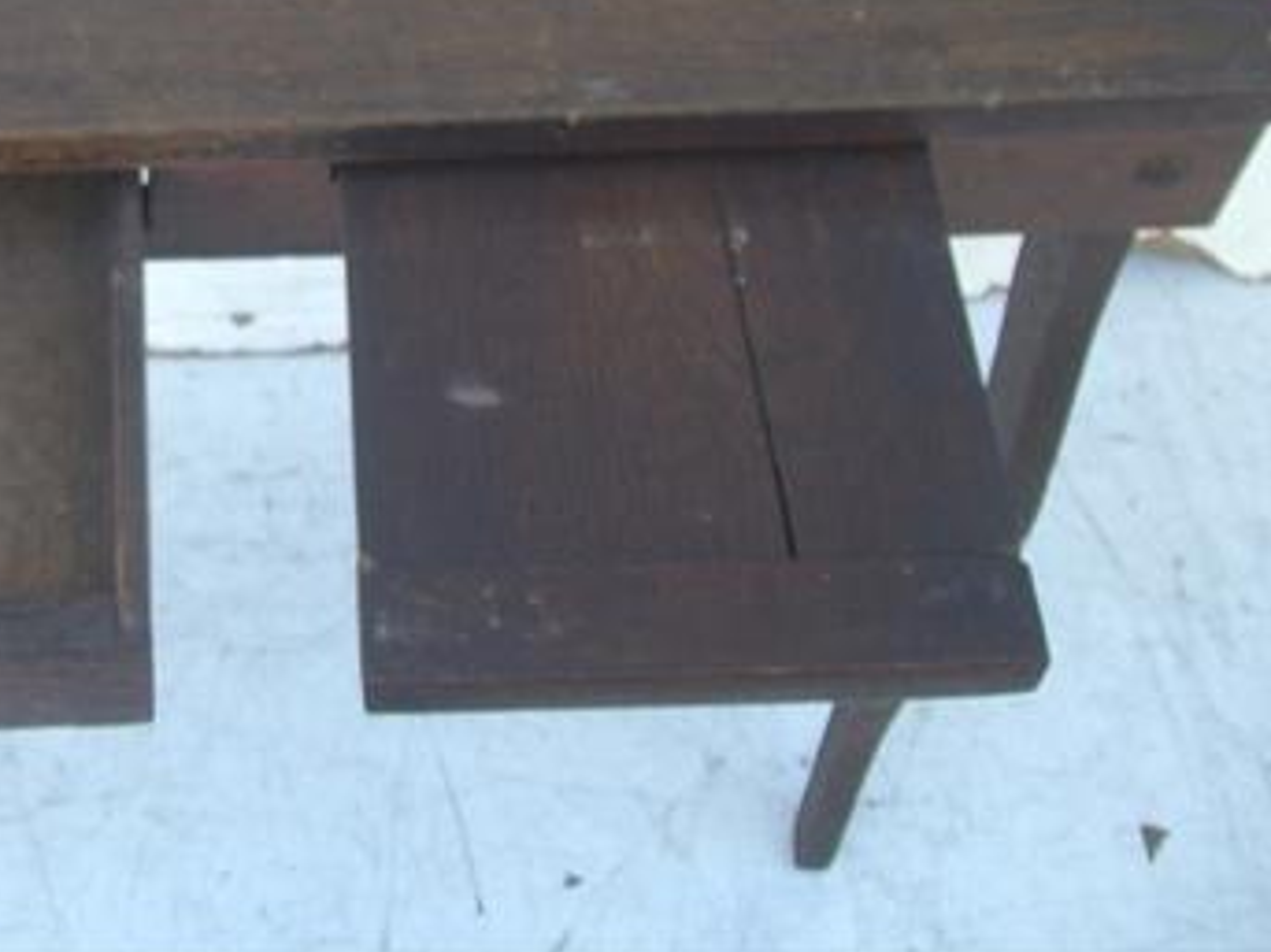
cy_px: 70
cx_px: 178
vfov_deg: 20.2
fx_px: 2606
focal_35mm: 71
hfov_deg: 26.7
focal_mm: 6.2
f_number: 2.7
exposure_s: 1/125
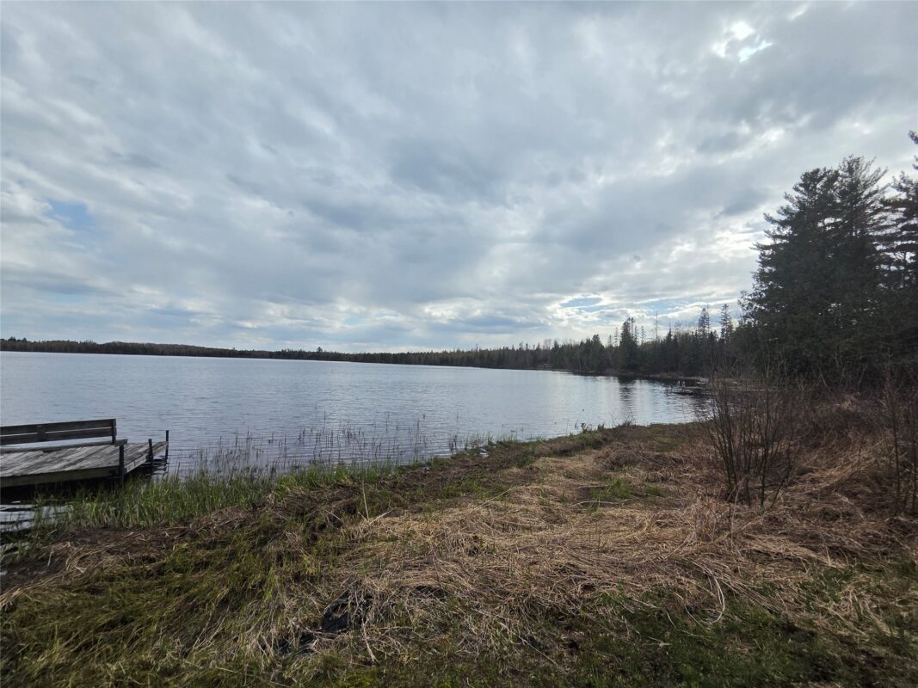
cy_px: 344
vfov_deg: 89.9
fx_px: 345
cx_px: 459
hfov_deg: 106.2
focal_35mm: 13
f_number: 2.2
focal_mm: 2.2
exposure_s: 1/4326
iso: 100
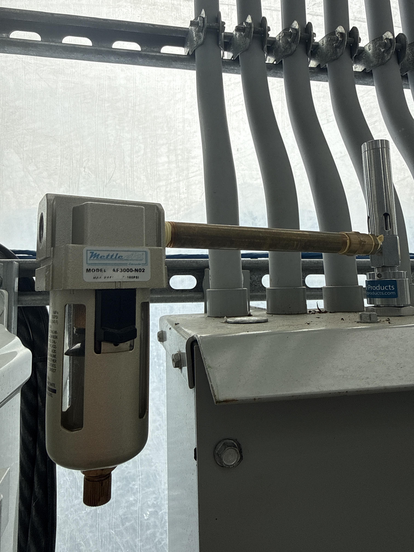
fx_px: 399
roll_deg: +1.4
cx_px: 207
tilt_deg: +8.1
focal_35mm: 25
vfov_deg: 69.4
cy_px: 276
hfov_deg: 54.9
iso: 40
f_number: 2.2
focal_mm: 2.22
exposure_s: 1/511
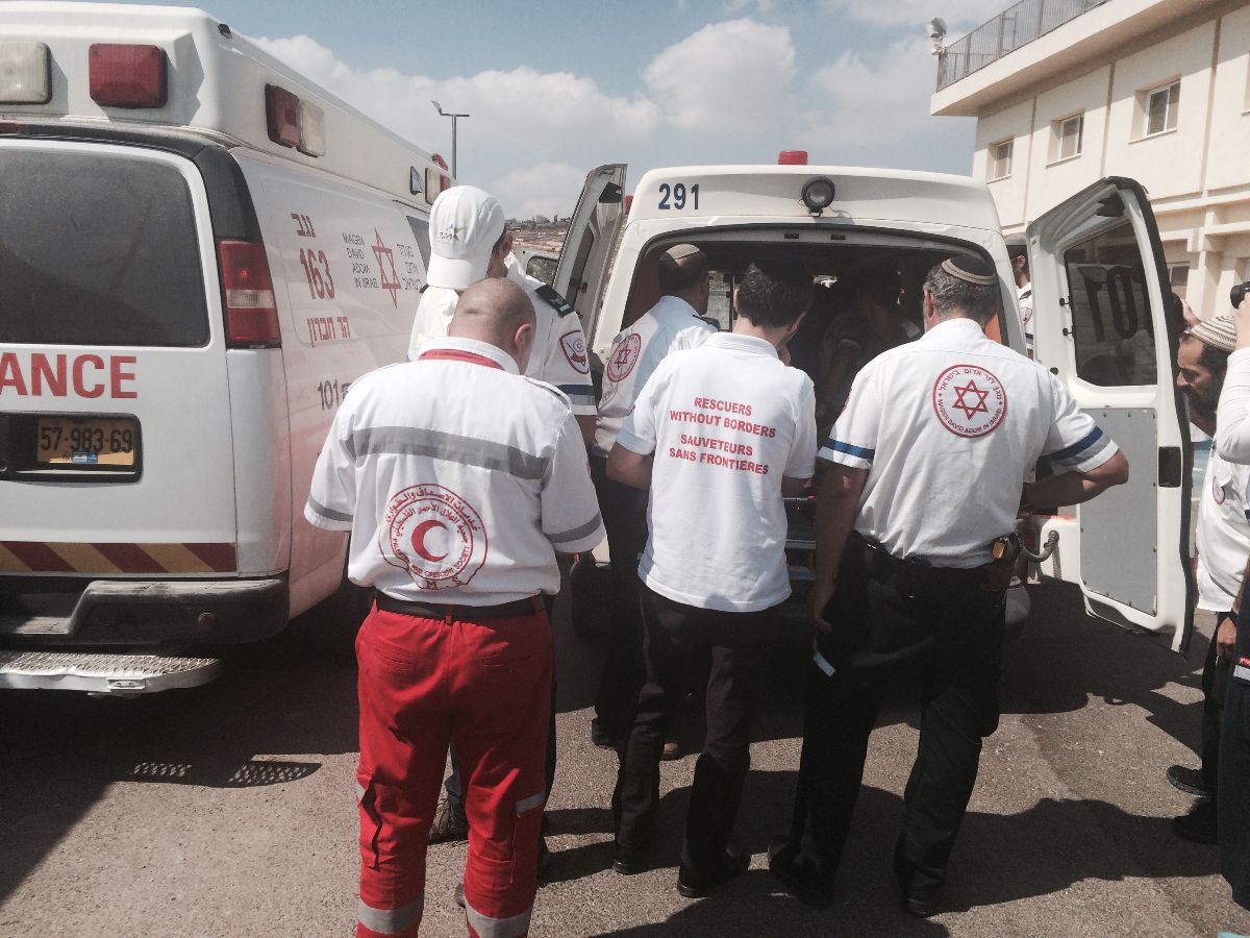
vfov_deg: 48.2
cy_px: 469
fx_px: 1047
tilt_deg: -8.6
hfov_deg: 61.7
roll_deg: -1.5
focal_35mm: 29
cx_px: 625
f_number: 2.2
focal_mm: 4.15
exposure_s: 1/3425
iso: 32
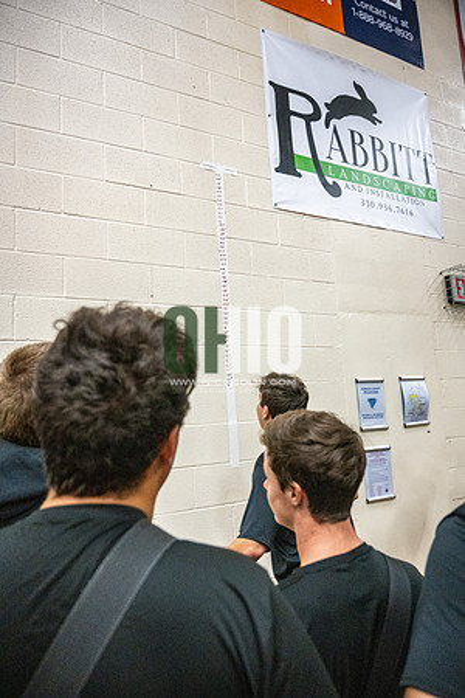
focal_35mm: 24
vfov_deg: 73.7
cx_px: 232
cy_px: 349
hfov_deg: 53.1
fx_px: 465
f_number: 4
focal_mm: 24
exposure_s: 1/800
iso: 8000
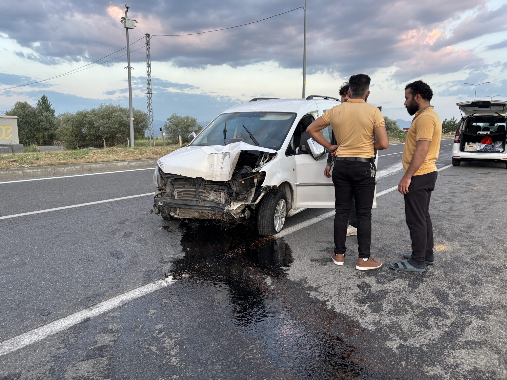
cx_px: 254
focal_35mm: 26
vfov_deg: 53.1
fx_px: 381
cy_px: 190
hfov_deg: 67.3
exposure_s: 1/121
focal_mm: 5.96
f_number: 1.6
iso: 100
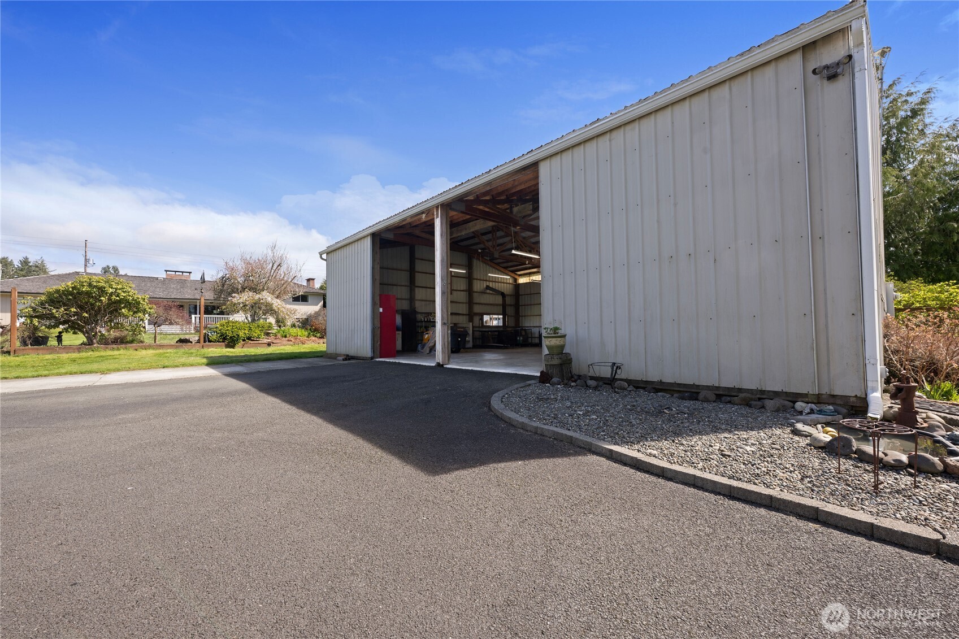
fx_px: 373
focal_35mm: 14
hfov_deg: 104.3
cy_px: 320
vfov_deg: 81.2
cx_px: 480
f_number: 9
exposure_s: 1/250
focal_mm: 14
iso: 400
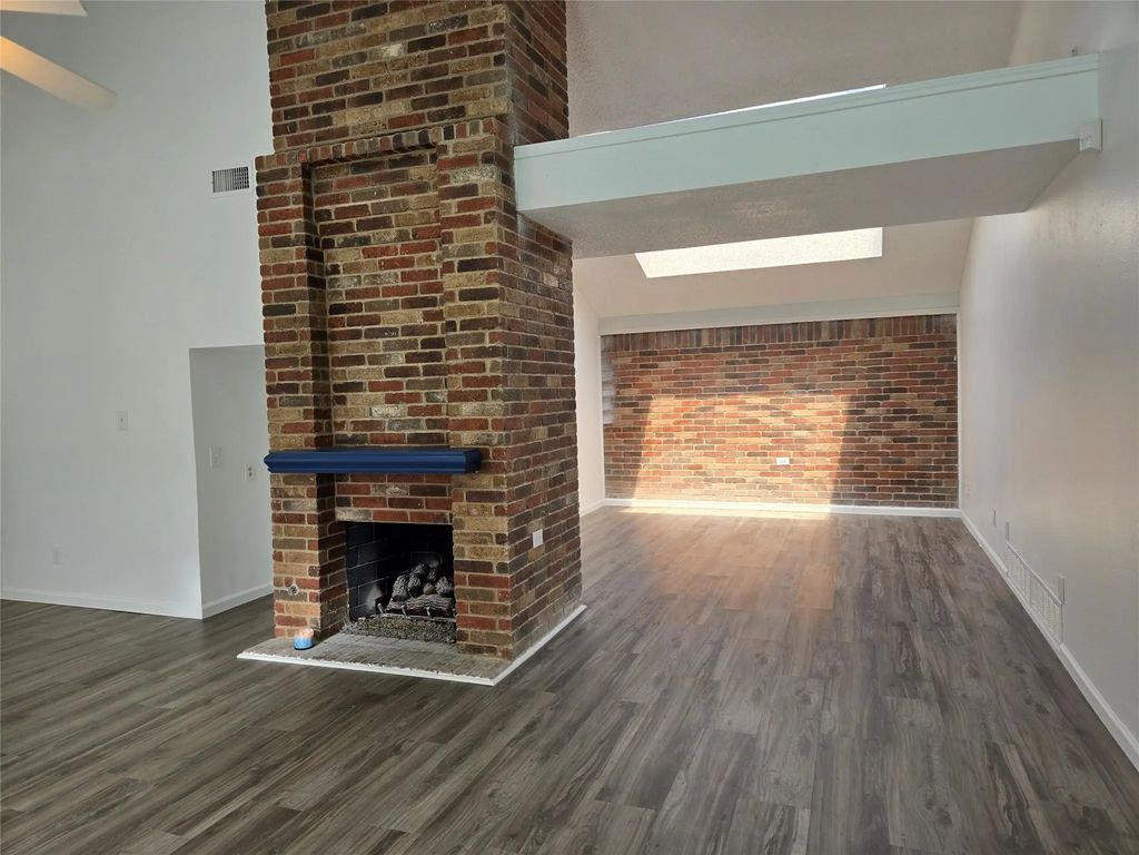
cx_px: 570
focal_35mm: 23
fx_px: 757
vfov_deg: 58.9
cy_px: 428
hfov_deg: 73.9
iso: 32
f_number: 1.8
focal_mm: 5.4
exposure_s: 1/120
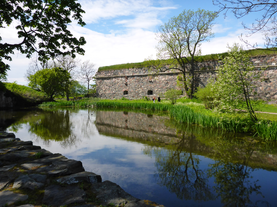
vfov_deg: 49.7
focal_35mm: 28
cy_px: 104
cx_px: 138
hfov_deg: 63.4
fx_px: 224
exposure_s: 1/1000
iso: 160
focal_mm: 4.9
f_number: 3.3
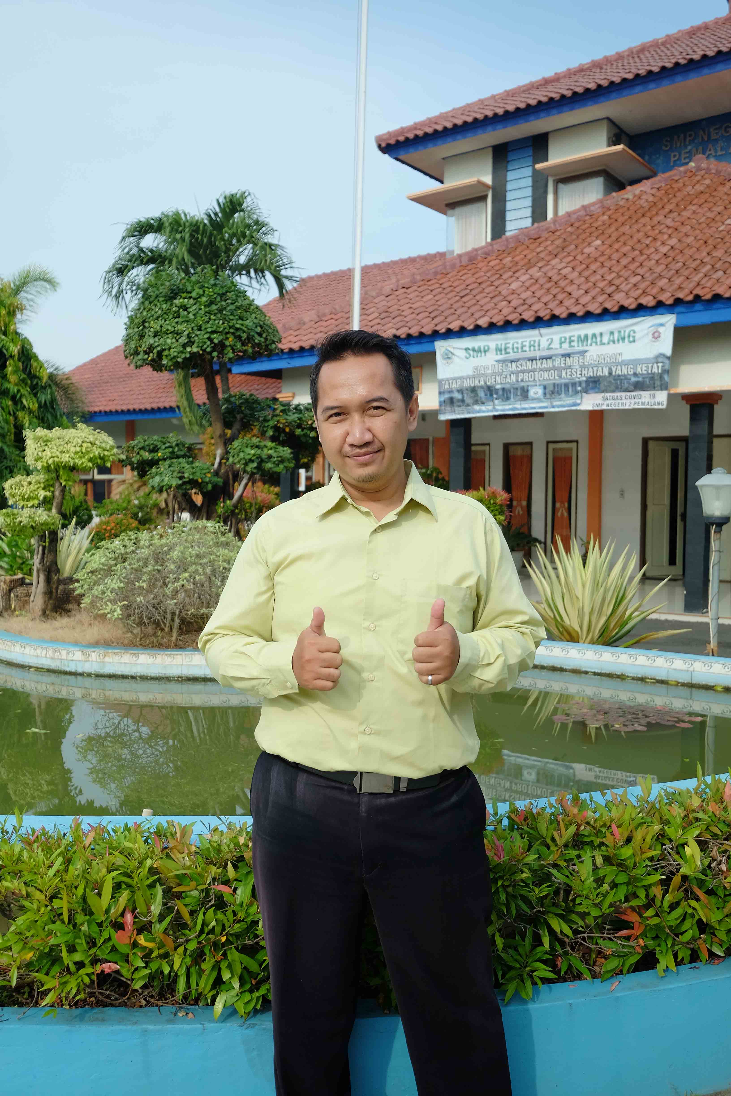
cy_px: 548
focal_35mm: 29
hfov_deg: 45.0
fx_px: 883
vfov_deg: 63.7
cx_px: 366
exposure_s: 1/1600
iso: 400
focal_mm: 19.1
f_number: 4
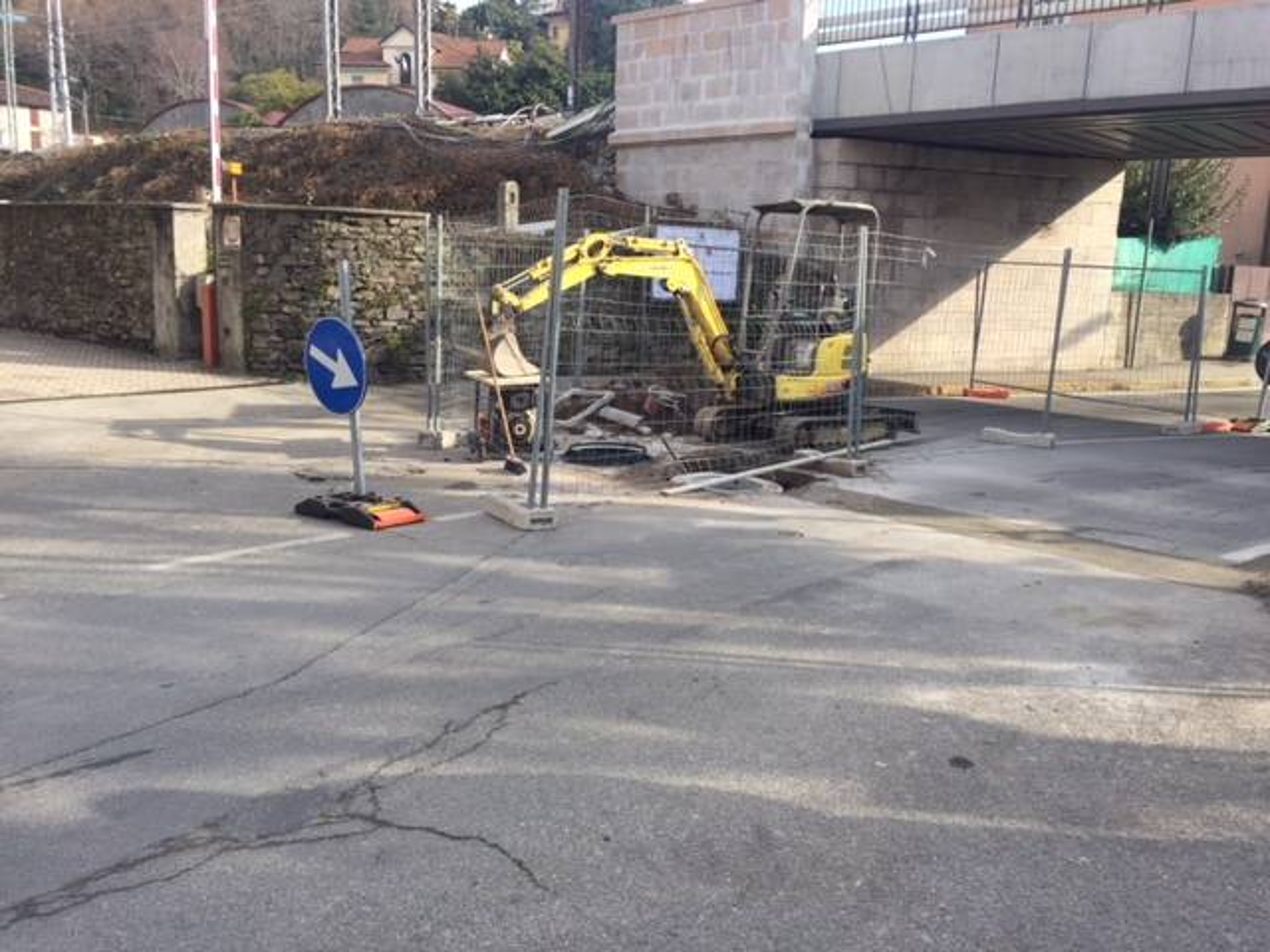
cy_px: 476
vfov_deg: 48.2
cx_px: 635
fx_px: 1064
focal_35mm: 29
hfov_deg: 61.7
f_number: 2.2
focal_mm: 4.15
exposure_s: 1/488
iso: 32
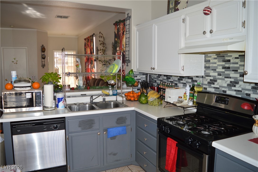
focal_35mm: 27
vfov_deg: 47.8
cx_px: 129
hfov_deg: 67.4
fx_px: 193
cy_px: 86
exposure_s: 1/60
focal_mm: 18
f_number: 3.5
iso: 100
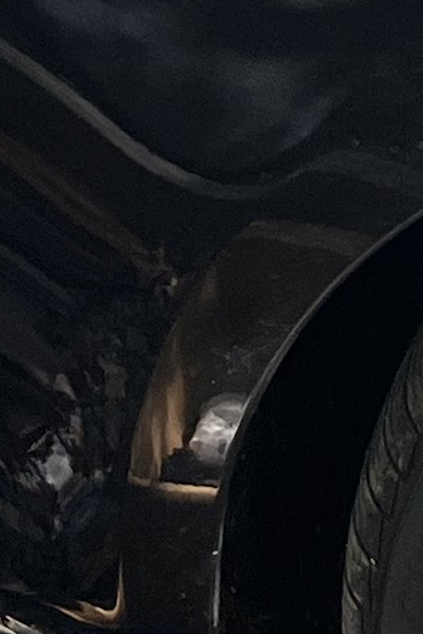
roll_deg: +9.3
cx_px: -558
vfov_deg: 9.2
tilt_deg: -14.1
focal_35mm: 209
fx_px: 3683
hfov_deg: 6.3
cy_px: -663
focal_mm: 5.1
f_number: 1.6
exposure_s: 1/121
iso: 80
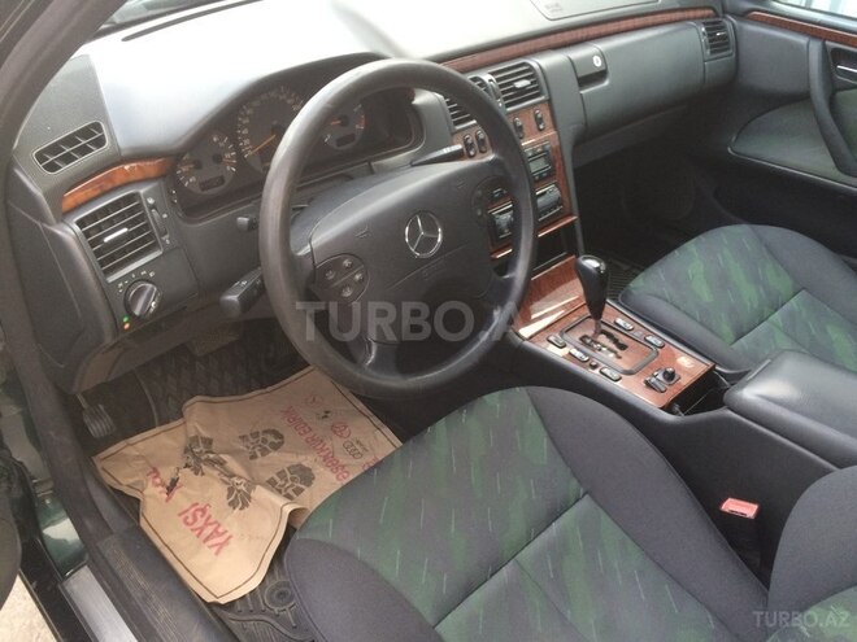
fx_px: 718
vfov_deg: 48.2
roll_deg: -4.2
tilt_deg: -35.2
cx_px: 428
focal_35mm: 29
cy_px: 321
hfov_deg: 61.7
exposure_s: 1/33
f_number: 2.2
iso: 64
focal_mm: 4.15
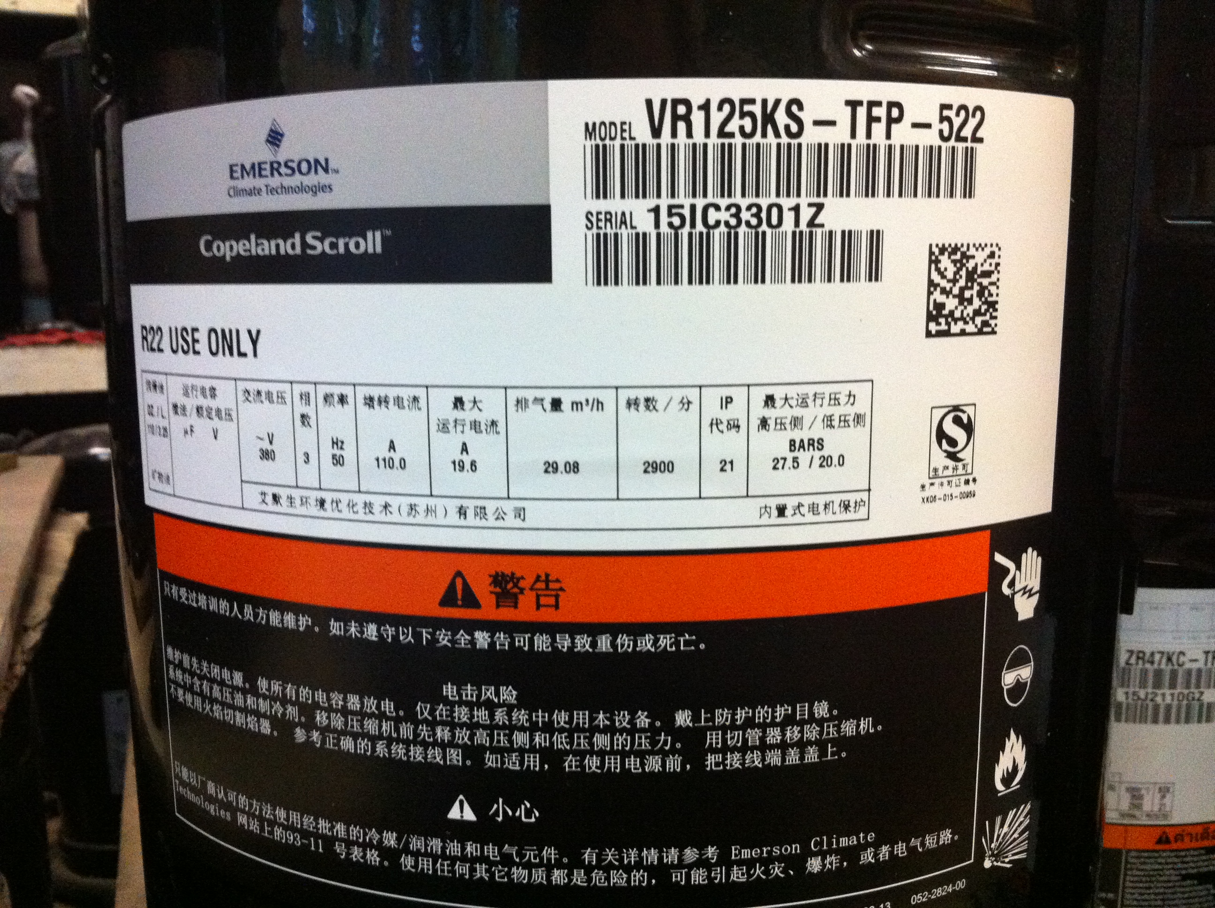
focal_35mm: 35
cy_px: 454
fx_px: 1227
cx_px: 608
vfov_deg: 40.6
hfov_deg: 52.7
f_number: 2.8
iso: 500
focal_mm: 3.85
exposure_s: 1/15
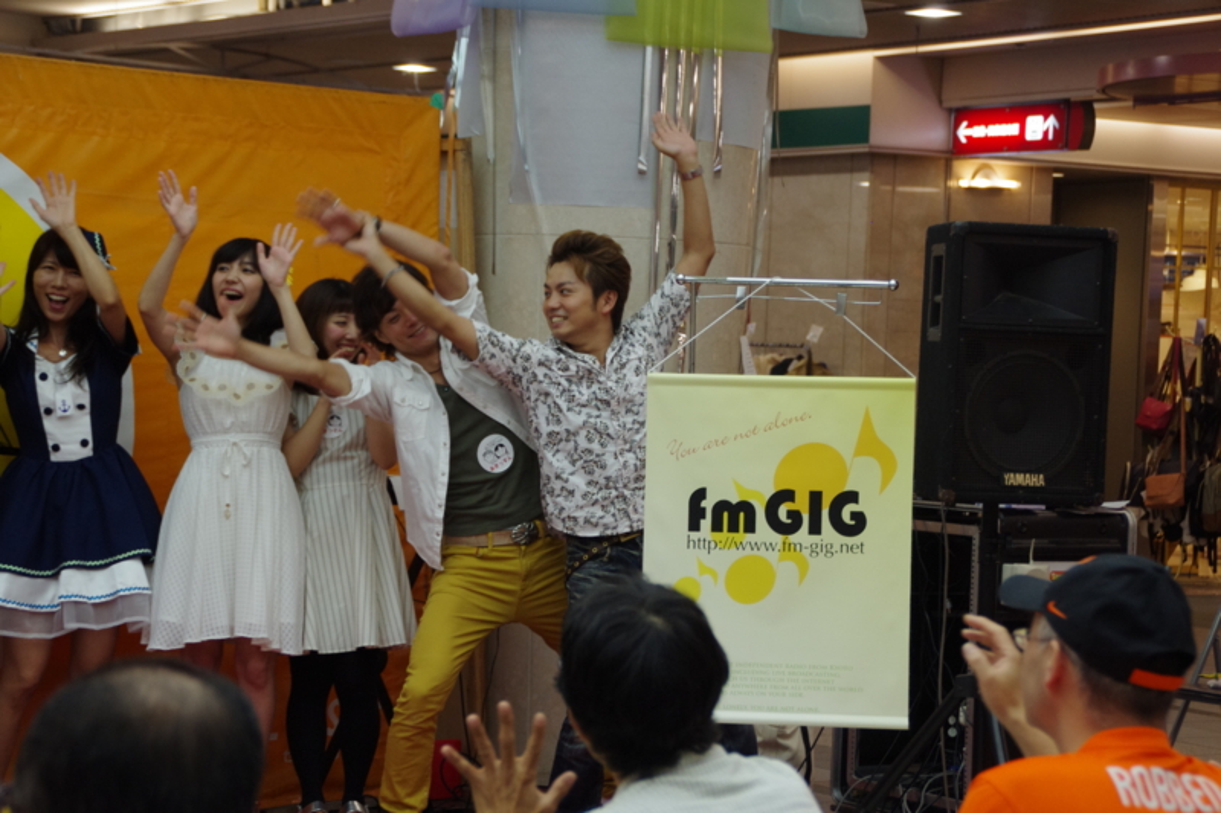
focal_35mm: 82
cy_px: 406
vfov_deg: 16.6
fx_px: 2780
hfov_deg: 24.8
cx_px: 610
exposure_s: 1/100
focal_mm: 55
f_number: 4.5
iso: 800
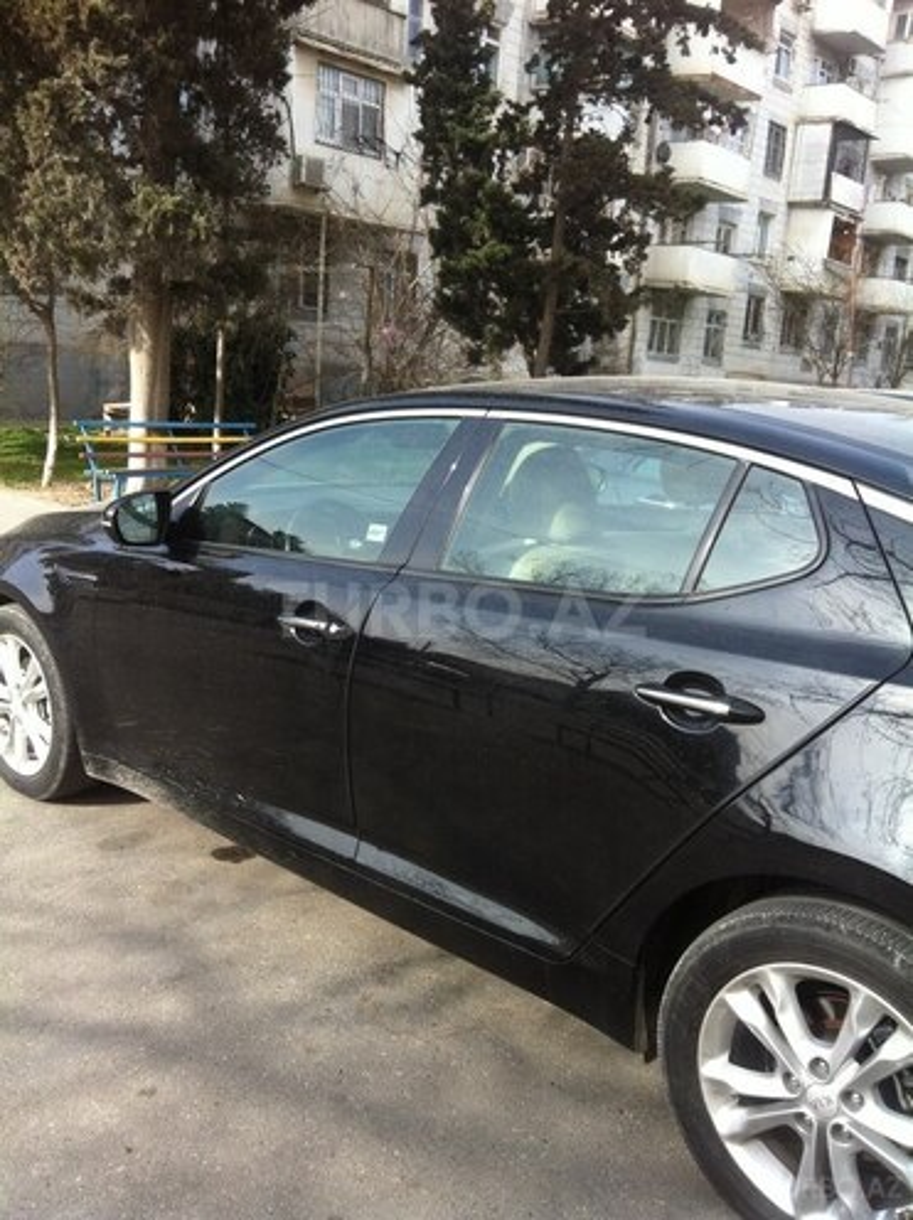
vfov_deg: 52.7
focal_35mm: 35
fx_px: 1233
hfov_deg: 40.6
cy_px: 610
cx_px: 456
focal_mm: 3.85
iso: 80
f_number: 2.8
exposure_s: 1/464
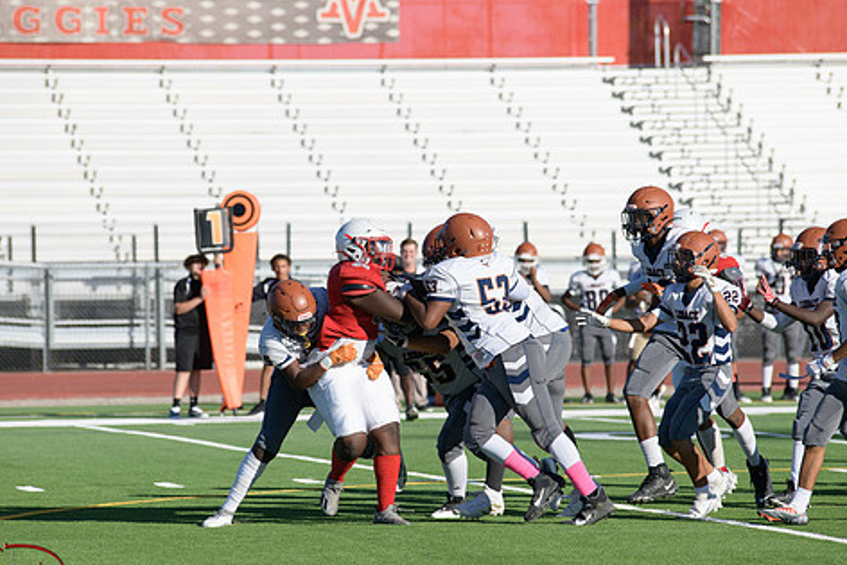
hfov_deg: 8.4
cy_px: 317
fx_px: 5789
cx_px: 420
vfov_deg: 5.6
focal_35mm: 246
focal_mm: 200
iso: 500
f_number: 5
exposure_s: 1/5000
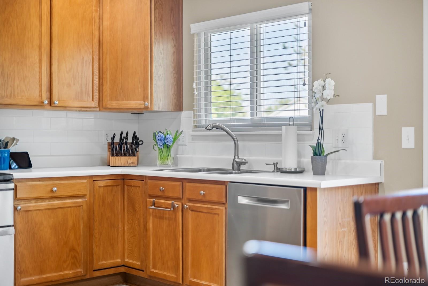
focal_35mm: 50
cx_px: 214
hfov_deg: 39.6
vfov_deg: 27.0
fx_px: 595
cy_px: 143
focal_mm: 50
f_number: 1.8
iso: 200
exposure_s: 1/20
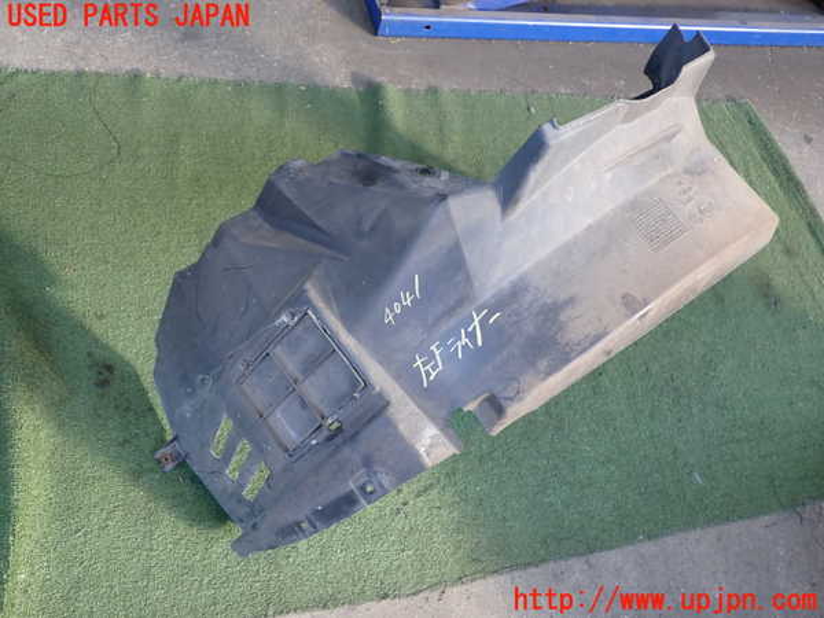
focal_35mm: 30
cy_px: 309
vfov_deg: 46.8
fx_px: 714
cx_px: 412
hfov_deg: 60.0
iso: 200
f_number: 2.3
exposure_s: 1/80
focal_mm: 5.4
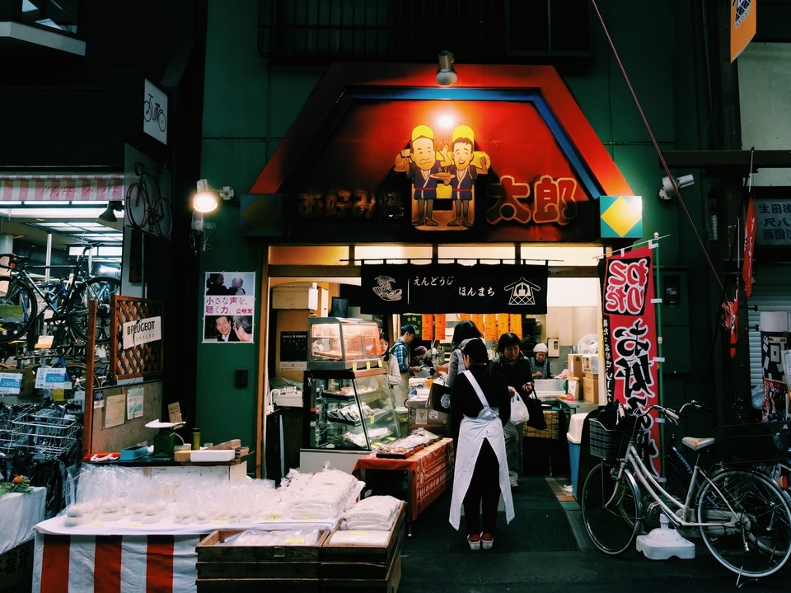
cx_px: 470
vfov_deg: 46.7
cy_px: 253
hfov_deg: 59.5
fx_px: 686
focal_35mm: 30
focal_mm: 12
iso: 800
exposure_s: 1/60
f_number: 4.5
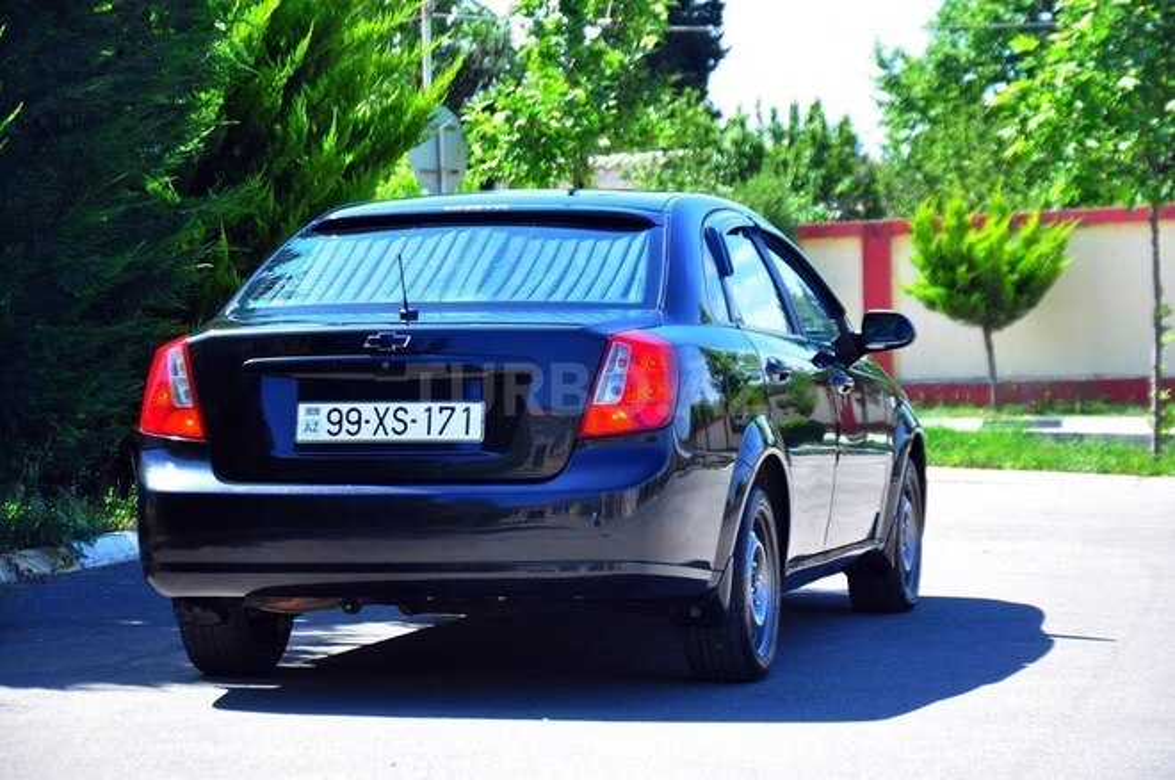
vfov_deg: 11.4
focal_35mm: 120
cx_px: 588
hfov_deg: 17.1
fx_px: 3911
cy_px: 390
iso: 200
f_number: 5.3
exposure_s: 1/200
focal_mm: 80
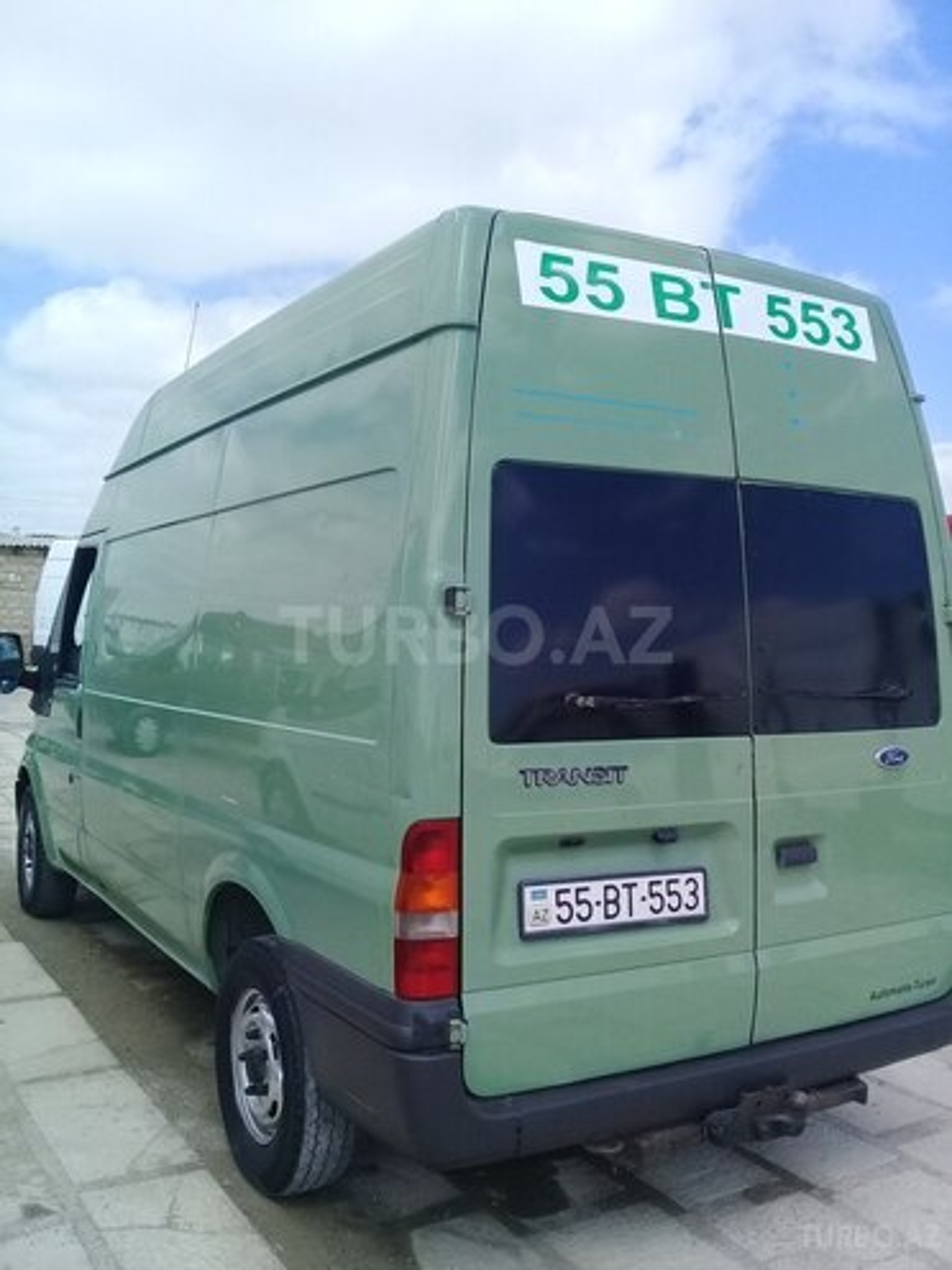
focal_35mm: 31
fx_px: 1137
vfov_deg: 58.4
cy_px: 635
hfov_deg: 45.4
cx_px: 476
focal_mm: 3.3
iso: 50
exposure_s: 1/1121
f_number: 2.2
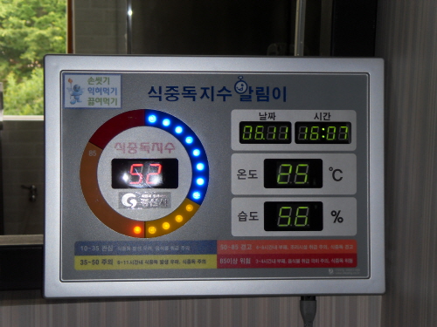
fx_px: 1010
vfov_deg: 18.4
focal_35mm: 80
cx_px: 218
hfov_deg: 24.4
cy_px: 164
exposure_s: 1/60
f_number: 4.2
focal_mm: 13.7
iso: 100
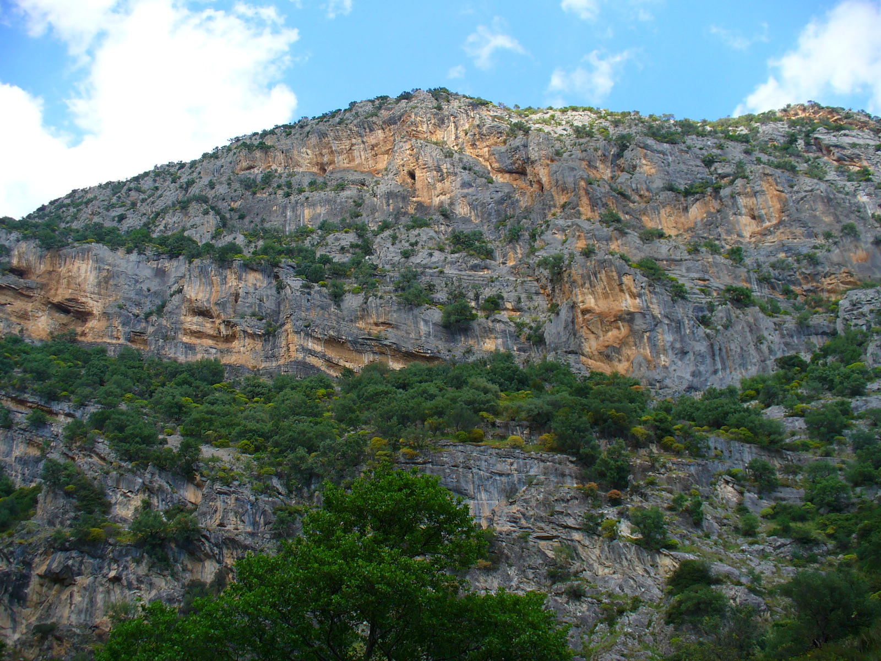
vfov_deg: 38.7
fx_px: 942
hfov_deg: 50.1
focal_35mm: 37
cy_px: 330
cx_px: 440
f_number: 2.8
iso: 64
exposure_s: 1/400
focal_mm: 6.1
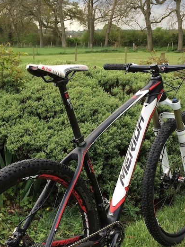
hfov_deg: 25.6
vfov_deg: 33.5
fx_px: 406
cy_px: 162
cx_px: 78
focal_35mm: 57
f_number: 2.2
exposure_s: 1/189
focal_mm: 4.15
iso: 32
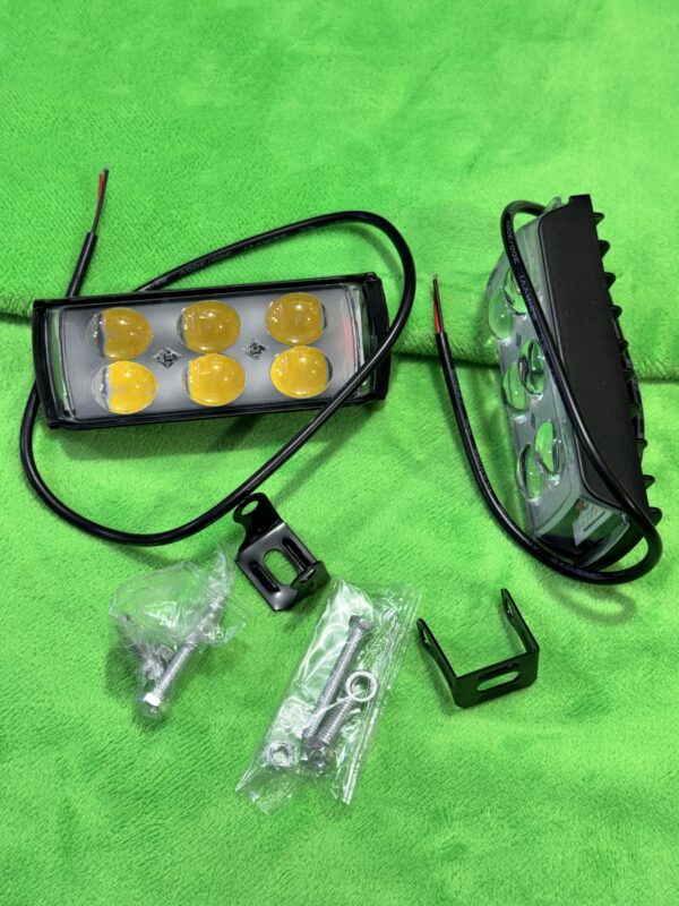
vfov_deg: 39.7
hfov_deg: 30.3
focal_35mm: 48
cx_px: 340
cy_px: 453
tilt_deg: -62.0
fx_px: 1255
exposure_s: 1/50
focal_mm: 6.76
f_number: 1.78
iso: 80
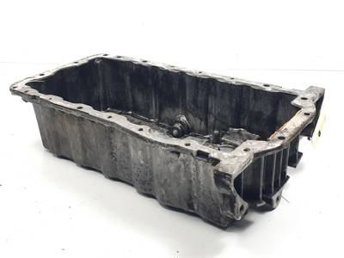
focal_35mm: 26
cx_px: 172
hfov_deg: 67.3
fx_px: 258
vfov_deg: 53.1
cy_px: 129
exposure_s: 1/133
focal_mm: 4.3
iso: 50
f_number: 2.4
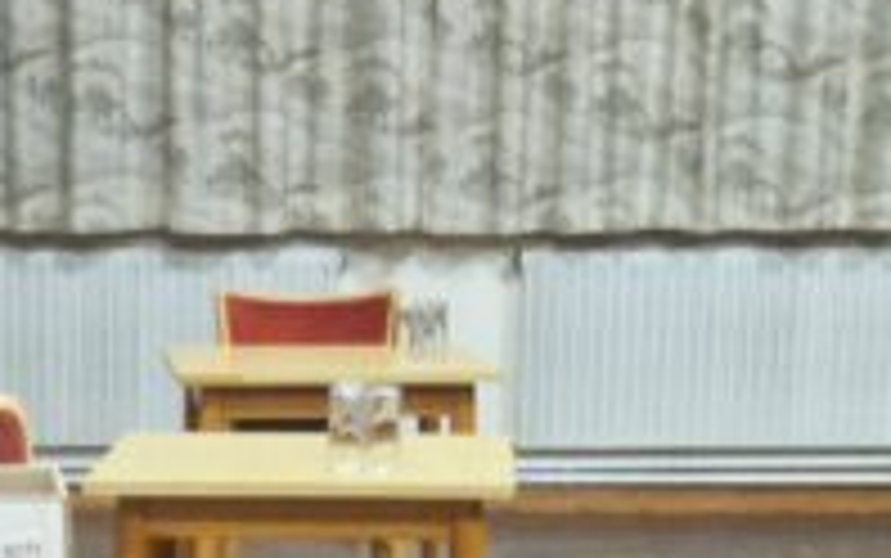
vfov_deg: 10.0
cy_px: 940
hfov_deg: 16.5
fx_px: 3061
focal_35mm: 126
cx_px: 207
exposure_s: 1/50
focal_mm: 5.4
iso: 640
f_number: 1.8
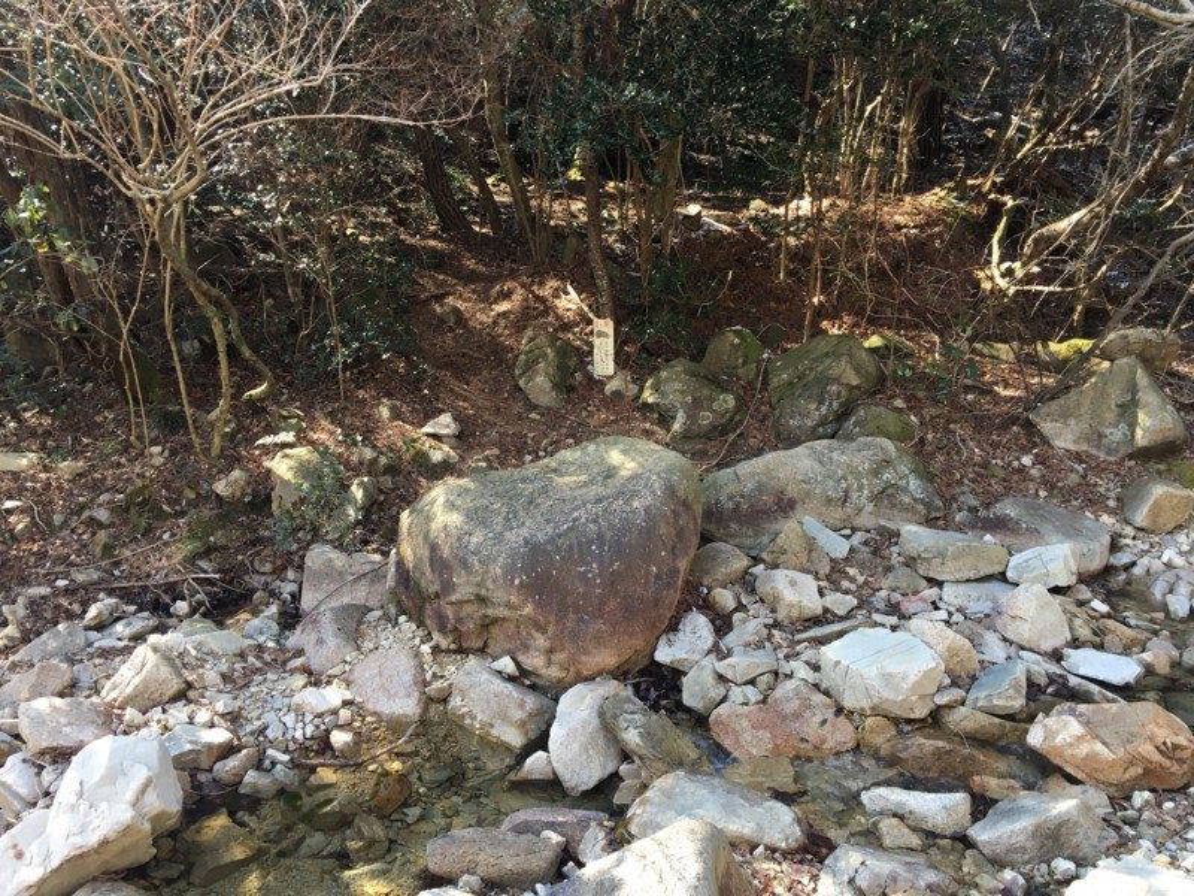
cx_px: 597
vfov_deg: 48.2
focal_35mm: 29
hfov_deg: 61.7
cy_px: 448
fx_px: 1000
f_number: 2.2
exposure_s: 1/40
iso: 25
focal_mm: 4.15
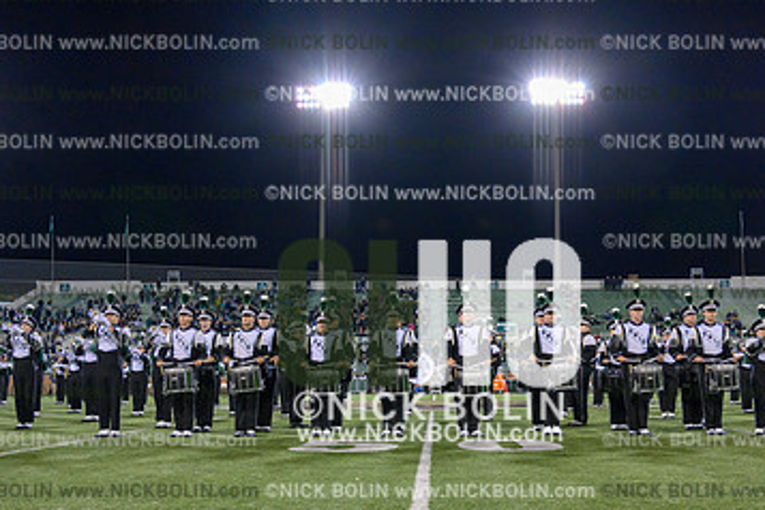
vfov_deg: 33.9
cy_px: 342
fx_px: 829
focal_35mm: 39
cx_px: 429
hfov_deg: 49.4
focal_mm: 24
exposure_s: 1/1000
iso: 5000
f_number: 4
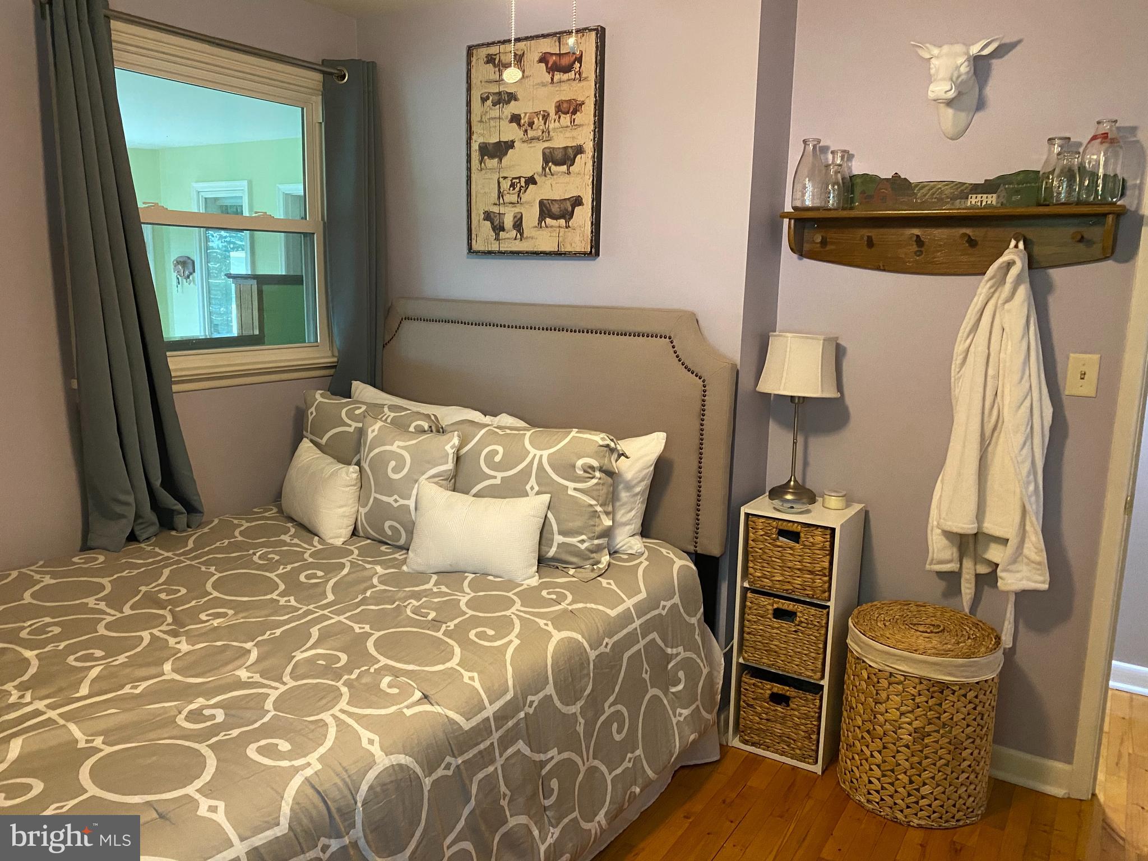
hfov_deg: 67.3
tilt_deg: -9.3
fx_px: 862
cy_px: 430
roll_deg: -1.1
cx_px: 574
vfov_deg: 53.1
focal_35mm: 26
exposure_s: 1/52
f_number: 1.8
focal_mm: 4.25
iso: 500
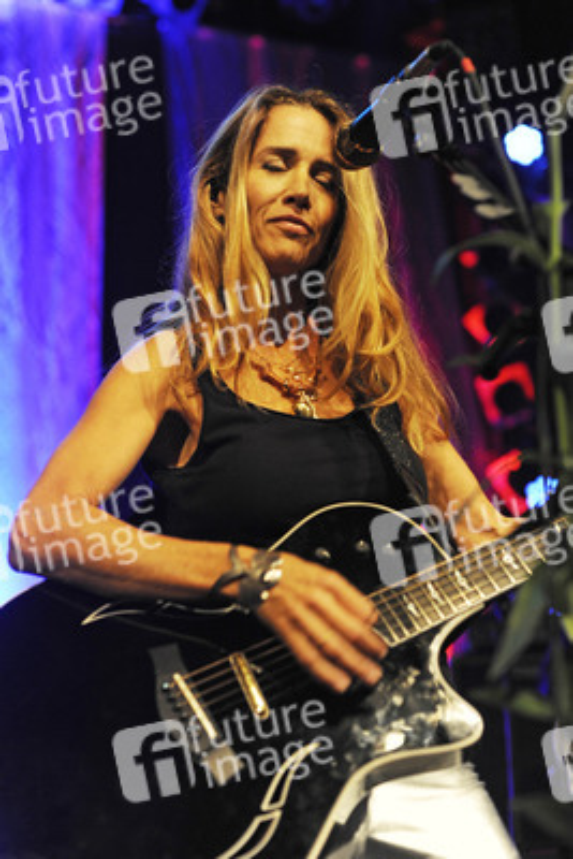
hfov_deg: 27.0
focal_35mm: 50
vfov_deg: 39.6
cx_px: 286
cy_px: 430
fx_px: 1193
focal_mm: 50
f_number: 2.8
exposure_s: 1/160
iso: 1600
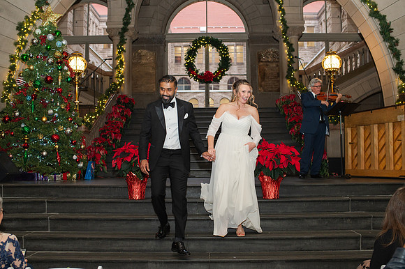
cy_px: 140
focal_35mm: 38
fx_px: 431
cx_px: 205
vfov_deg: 34.7
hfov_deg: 50.3
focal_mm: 35
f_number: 3.5
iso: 1000
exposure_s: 1/200
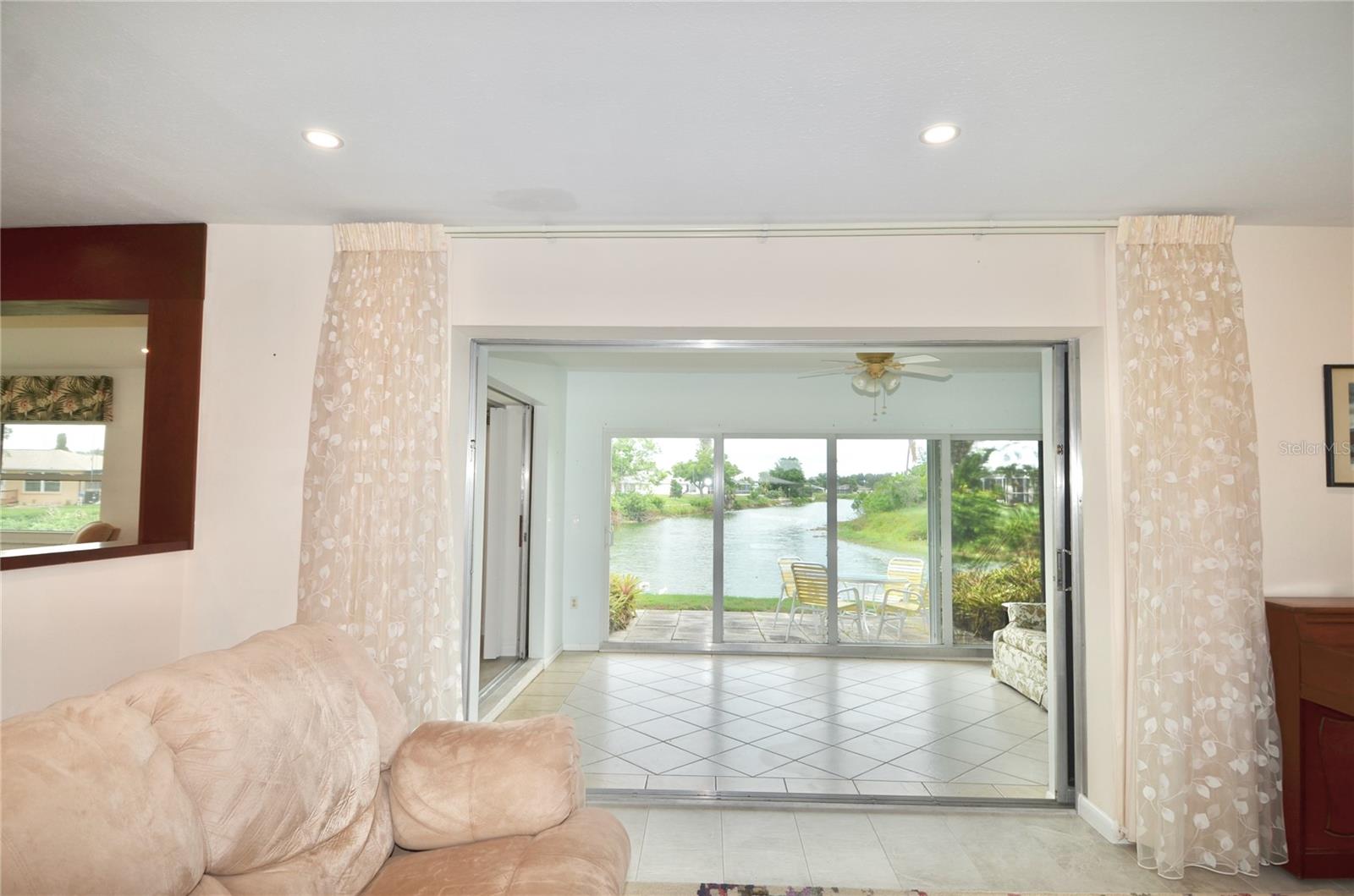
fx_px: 1351
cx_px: 677
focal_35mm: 36
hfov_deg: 53.2
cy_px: 448
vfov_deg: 36.7
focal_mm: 24
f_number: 5.6
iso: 100
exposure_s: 1/125
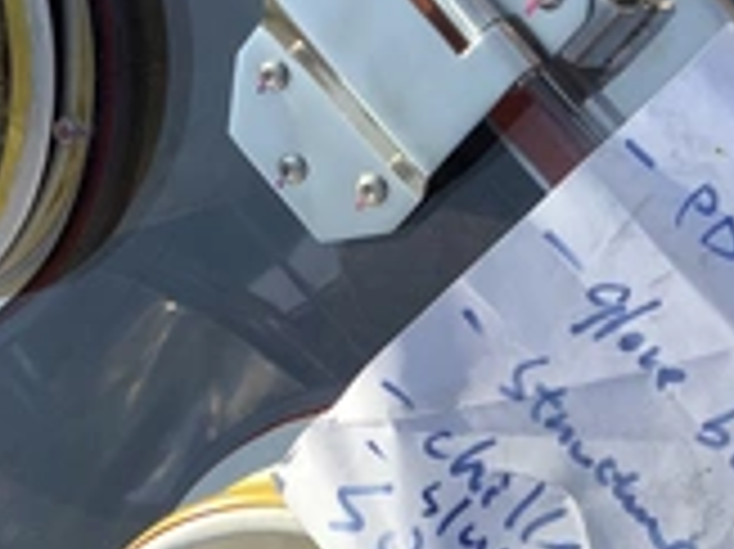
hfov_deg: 25.4
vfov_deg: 19.3
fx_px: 1610
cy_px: 369
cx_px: 554
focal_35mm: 76
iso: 25
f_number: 2.4
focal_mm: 3.3
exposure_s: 1/1164
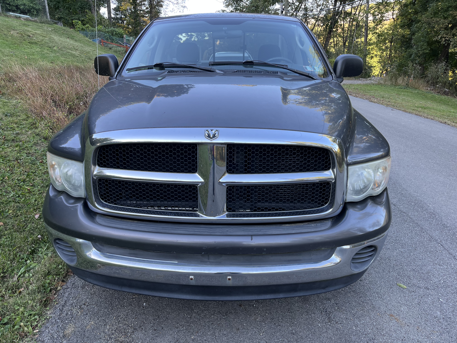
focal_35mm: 26
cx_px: 228
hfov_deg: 67.3
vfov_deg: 53.1
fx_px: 343
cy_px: 172
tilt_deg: -16.2
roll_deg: +2.1
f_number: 1.6
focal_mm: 5.1
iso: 32
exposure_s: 1/141
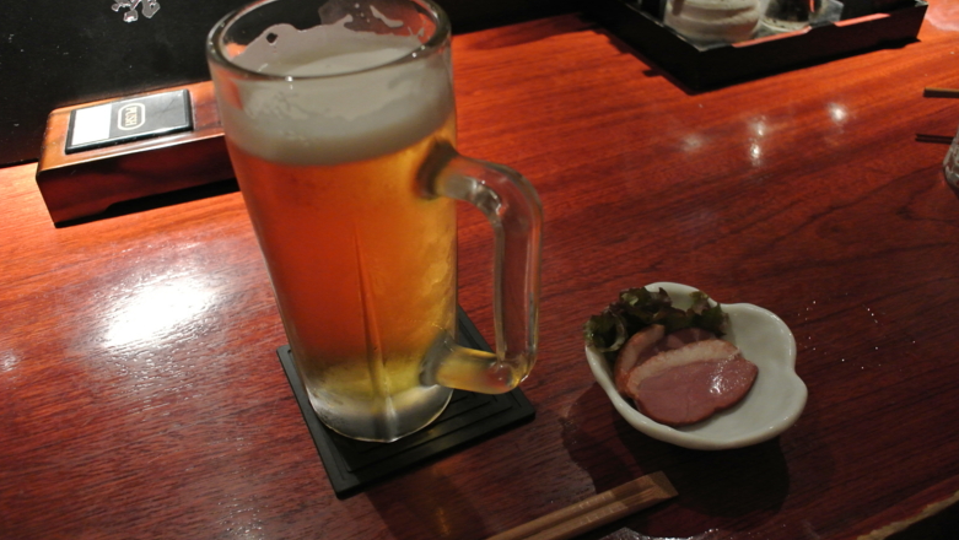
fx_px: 738
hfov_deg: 66.0
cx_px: 478
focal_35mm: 29
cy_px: 260
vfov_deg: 40.2
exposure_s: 1/60
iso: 800
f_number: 2.8
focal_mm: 10
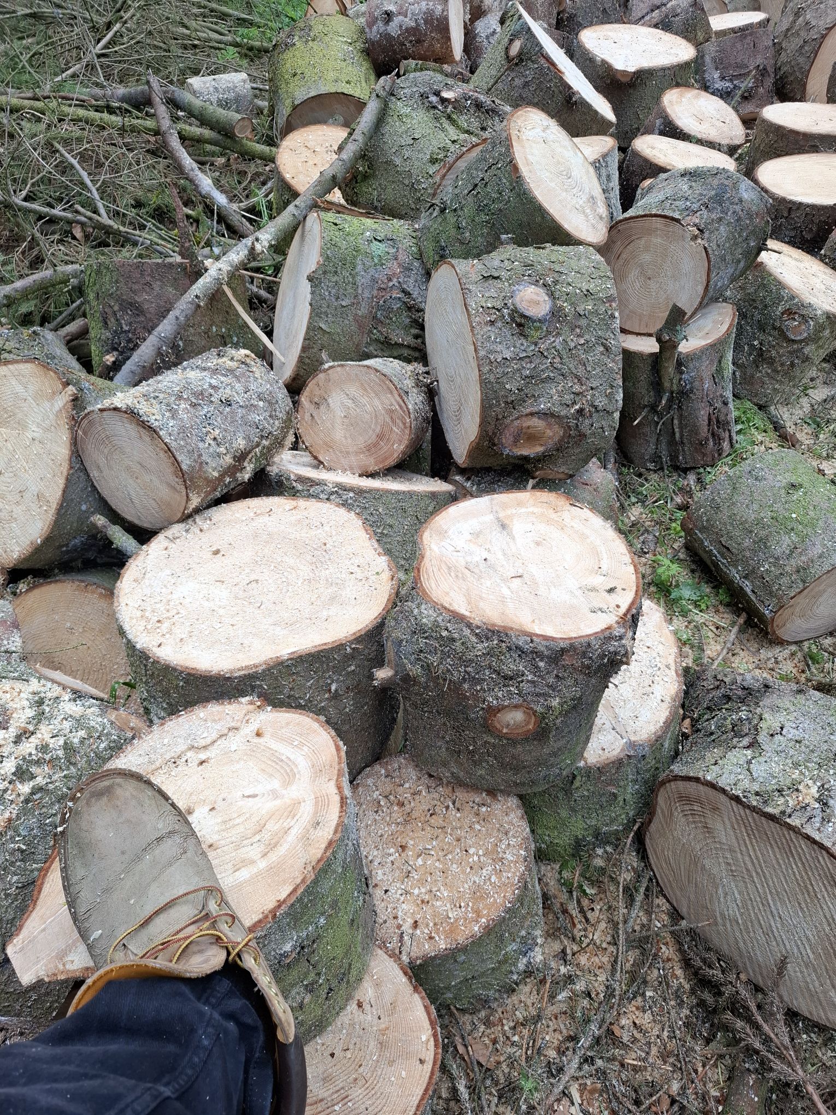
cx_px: 418
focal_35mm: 23
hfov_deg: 58.9
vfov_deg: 73.9
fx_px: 741
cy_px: 558
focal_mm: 5.54
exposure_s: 1/542
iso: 50
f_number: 1.8
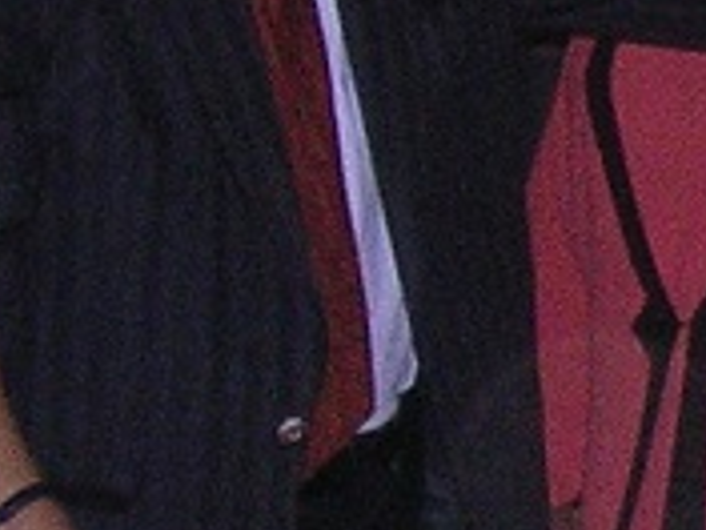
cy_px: 518
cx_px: 1709
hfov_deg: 7.2
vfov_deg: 5.7
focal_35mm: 259
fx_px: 5282
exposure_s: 1/60.1
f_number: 2.8
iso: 298
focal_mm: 5.8
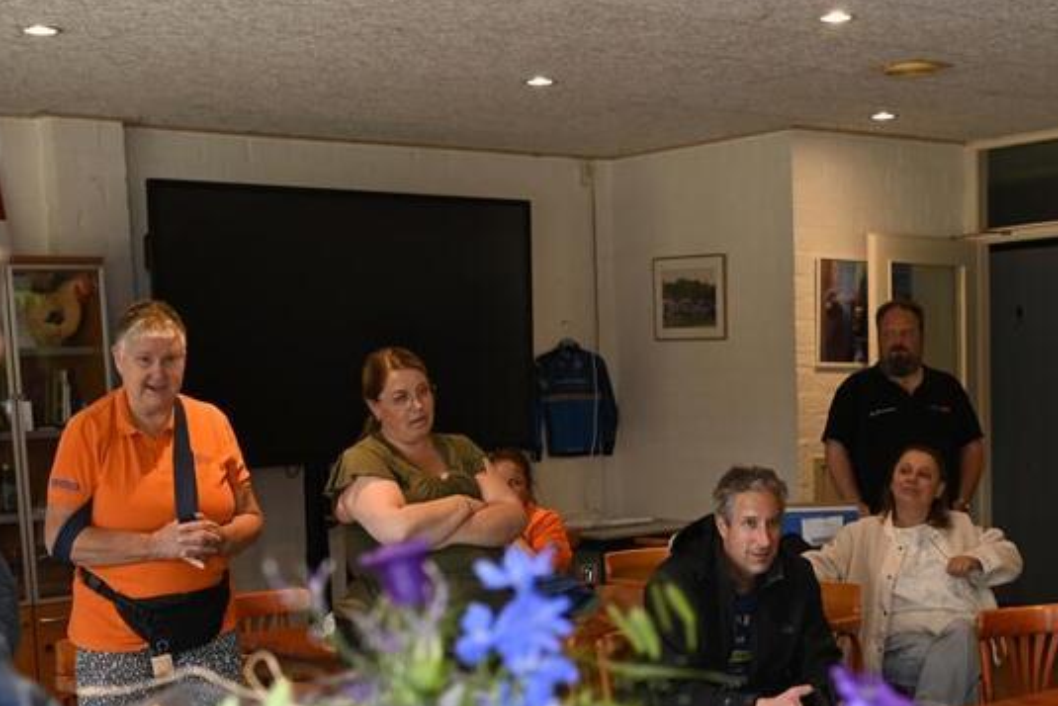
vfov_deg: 21.1
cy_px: 640
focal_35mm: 63
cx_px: 647
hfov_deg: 31.8
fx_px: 1852
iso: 720
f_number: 4
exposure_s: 1/60
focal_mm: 34
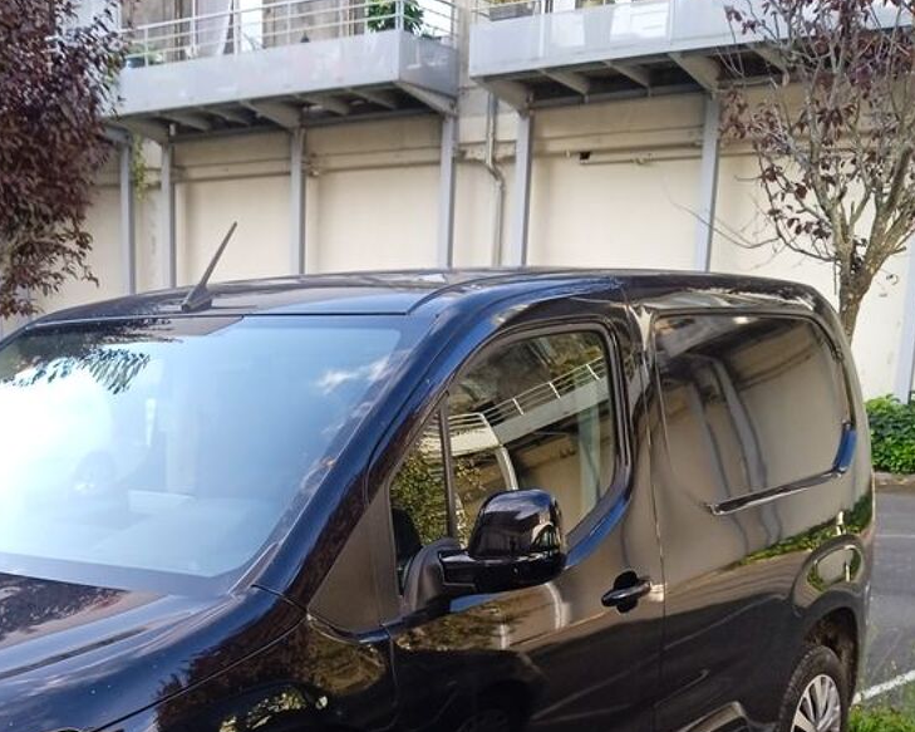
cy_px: 759
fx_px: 1354
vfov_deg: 28.1
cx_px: 294
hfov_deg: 36.9
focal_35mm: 50
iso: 134
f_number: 2.2
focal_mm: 3.43
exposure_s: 1/100
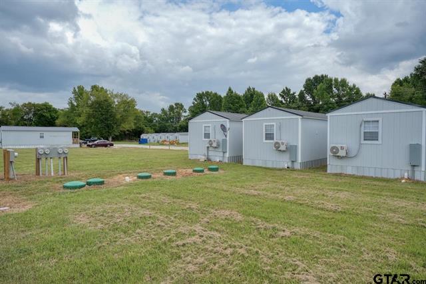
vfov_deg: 57.3
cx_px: 213
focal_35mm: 22
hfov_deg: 78.6
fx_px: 260
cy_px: 142
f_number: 7.1
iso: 200
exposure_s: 1/400
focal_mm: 22
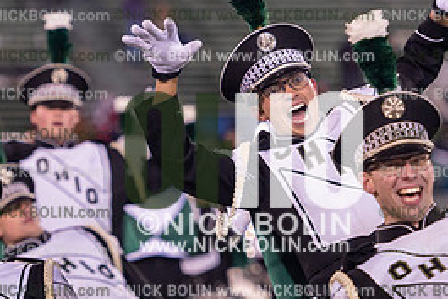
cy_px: 173
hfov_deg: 6.7
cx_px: 243
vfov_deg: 4.5
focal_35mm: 306
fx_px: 3810
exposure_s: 1/1250
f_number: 2.8
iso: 2500
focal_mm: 140
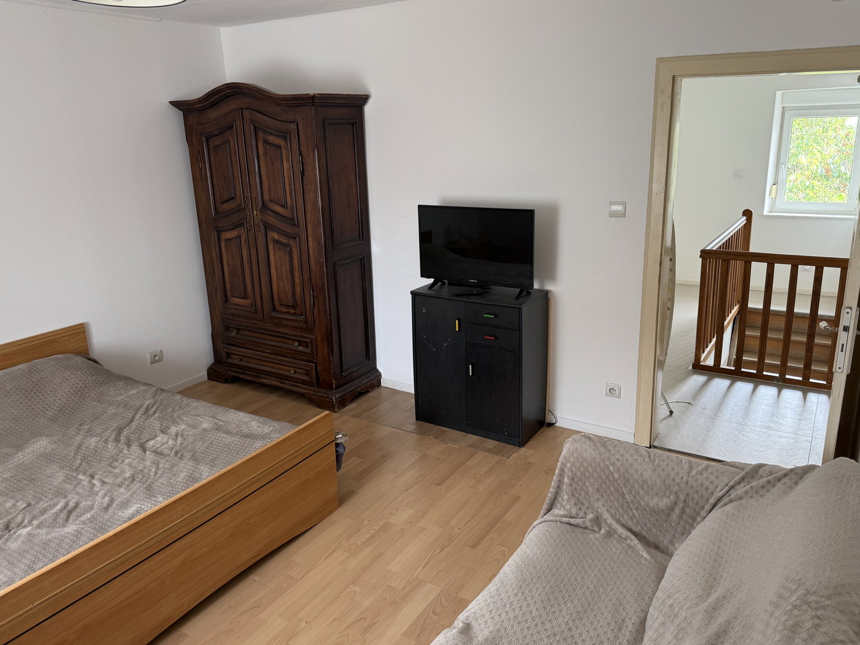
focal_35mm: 26
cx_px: 427
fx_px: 646
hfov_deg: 67.3
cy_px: 313
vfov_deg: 53.1
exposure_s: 1/90
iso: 200
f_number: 1.78
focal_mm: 6.76
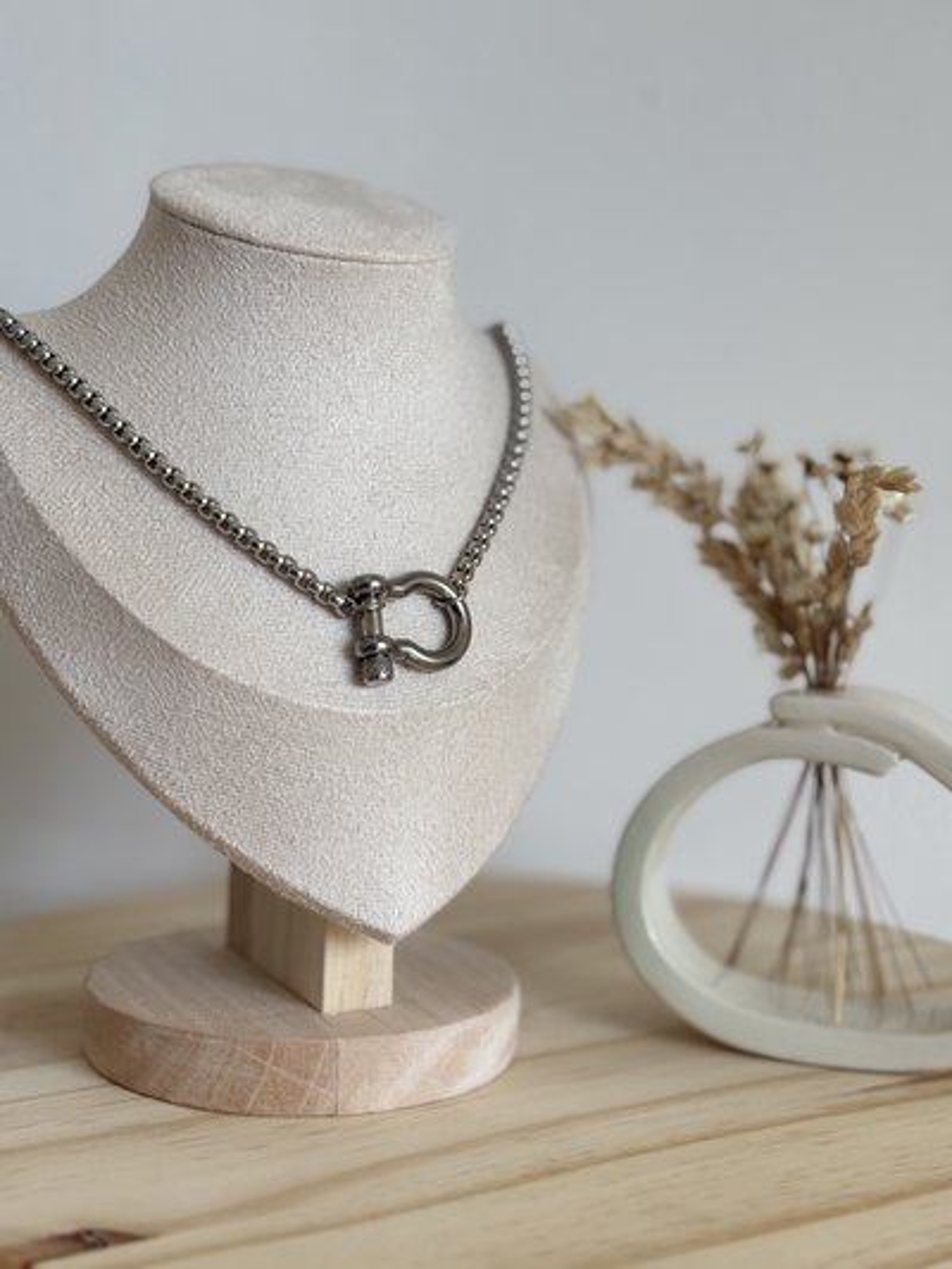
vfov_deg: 36.8
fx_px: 1906
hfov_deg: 28.0
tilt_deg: -5.1
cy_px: 634
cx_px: 476
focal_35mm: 52
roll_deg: -1.2
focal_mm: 5.96
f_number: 1.6
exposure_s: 1/172
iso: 32
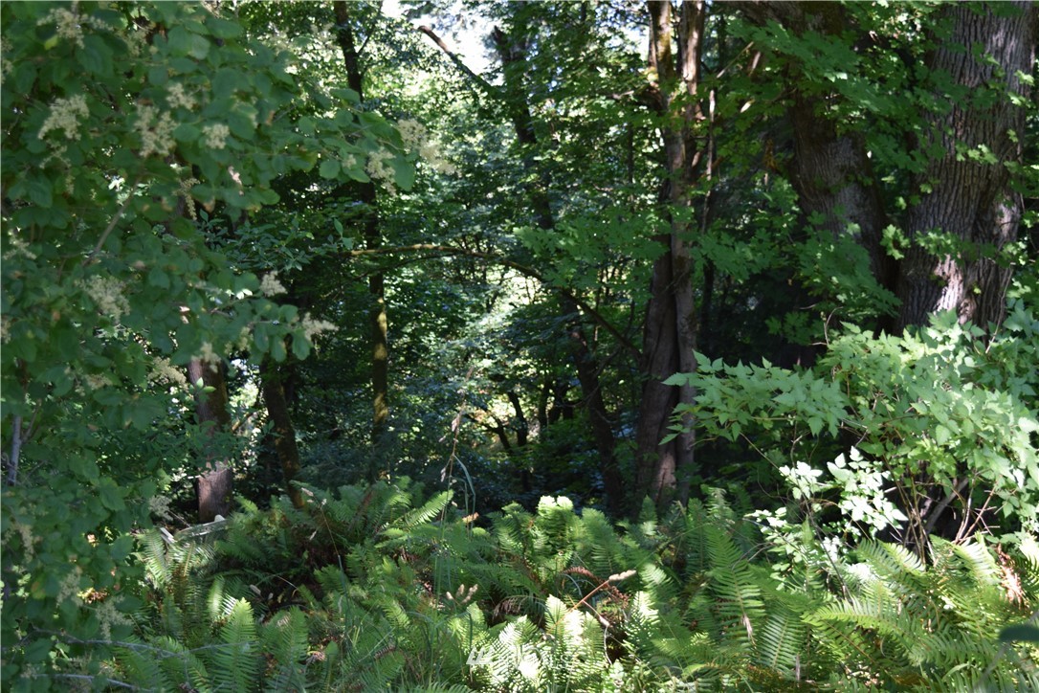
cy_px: 346
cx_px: 520
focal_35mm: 57
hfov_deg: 35.1
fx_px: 1645
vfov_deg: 23.8
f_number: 4.8
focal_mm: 38
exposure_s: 1/100
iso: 400
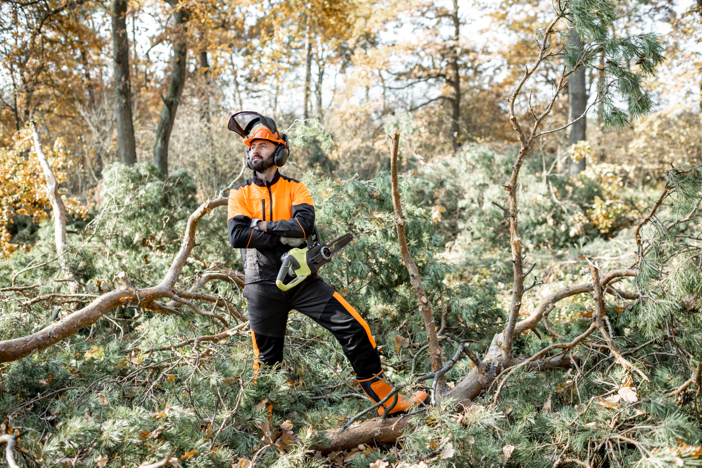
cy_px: 234
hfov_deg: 54.4
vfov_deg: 37.9
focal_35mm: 35
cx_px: 351
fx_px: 683
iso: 200
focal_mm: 35
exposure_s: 1/1000
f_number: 2.2
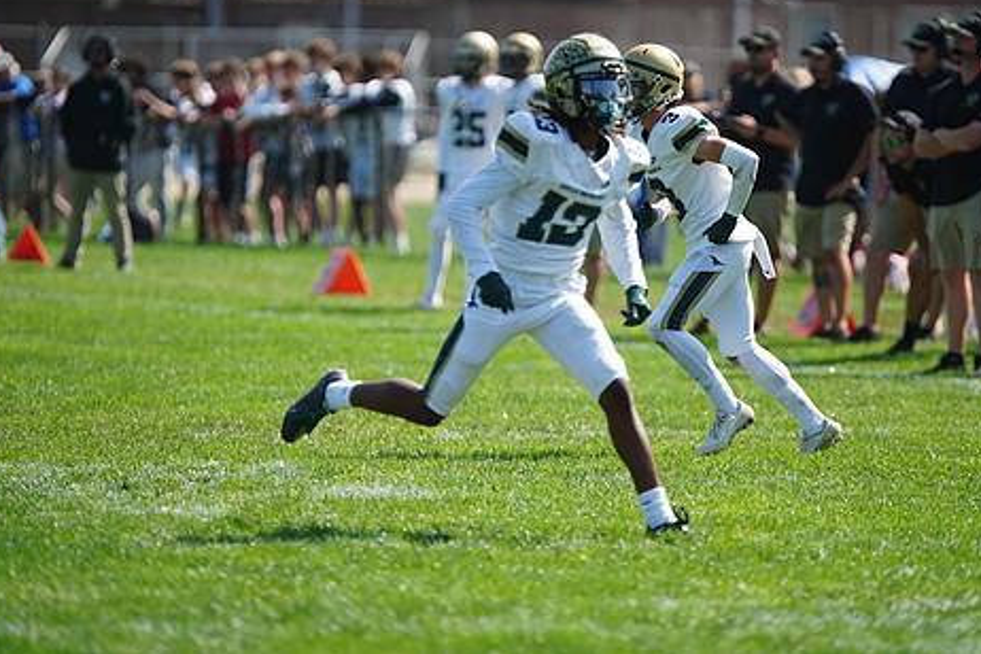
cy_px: 245
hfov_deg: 6.0
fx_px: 9373
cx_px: 554
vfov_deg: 4.0
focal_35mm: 344
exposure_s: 1/3200
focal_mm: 274
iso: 400
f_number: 2.8
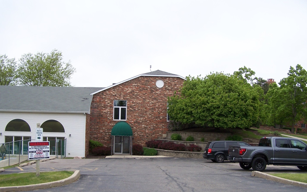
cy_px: 114
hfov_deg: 48.2
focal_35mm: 41
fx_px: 343
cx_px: 151
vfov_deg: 31.2
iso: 80
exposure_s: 1/250
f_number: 2.8
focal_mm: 6.3
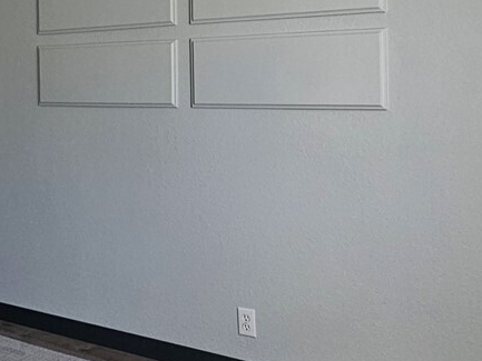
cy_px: 64
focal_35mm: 48
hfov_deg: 33.1
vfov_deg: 29.5
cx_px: -85
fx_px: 669
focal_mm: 2.2
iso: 160
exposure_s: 1/359
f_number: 2.2
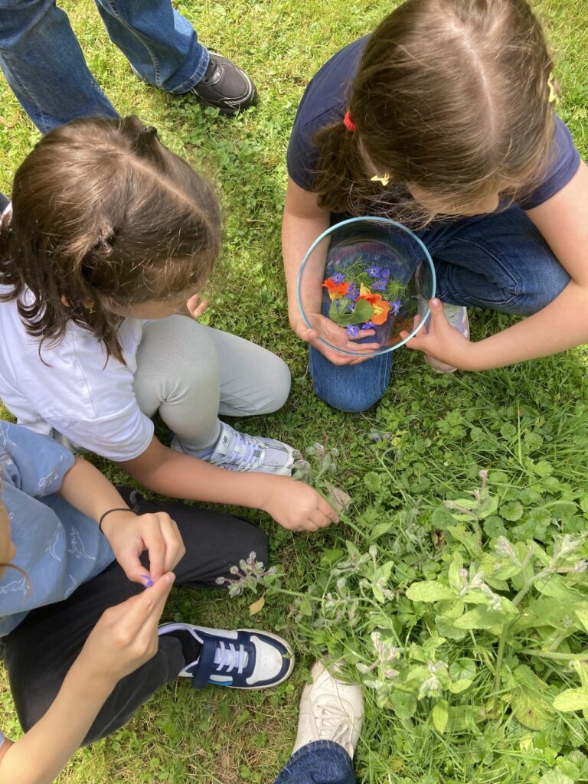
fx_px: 634
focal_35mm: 28
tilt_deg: -77.3
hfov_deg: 49.7
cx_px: 294
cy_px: 392
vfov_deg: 63.4
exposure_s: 1/121
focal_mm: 3.99
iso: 25
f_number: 1.8
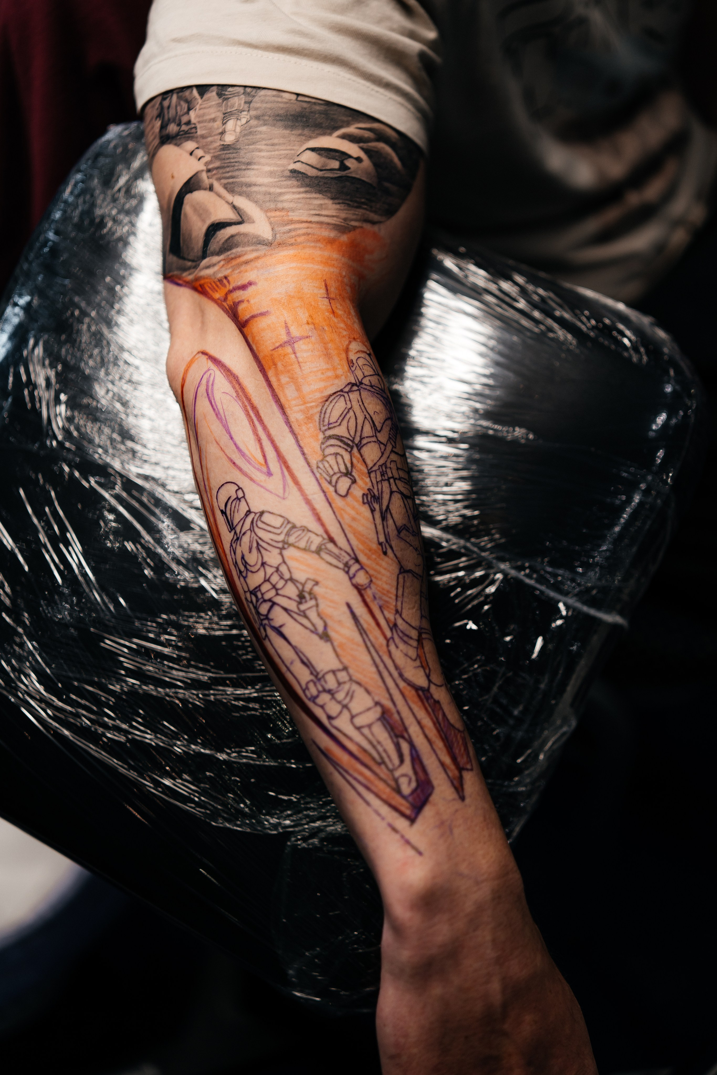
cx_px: 358
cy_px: 538
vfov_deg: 43.6
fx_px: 1344
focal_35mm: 45
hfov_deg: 29.9
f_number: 1.8
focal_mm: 45
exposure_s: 1/160
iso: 250
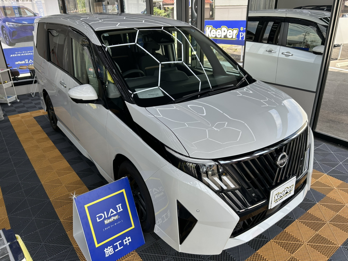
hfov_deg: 67.3
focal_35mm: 26
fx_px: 261
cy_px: 130
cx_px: 174
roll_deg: +2.2
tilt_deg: -22.0
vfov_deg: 53.1
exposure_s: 1/738
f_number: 1.5
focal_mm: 5.7
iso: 50
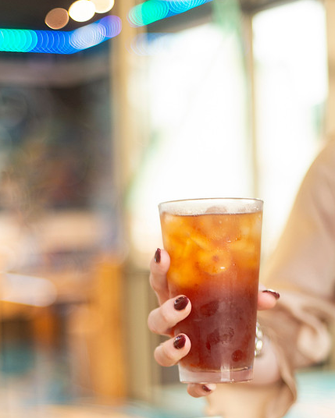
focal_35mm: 84
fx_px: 1041
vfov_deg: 22.4
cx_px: 223
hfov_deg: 18.2
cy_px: 341
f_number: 1.8
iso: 800
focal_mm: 50
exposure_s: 1/60
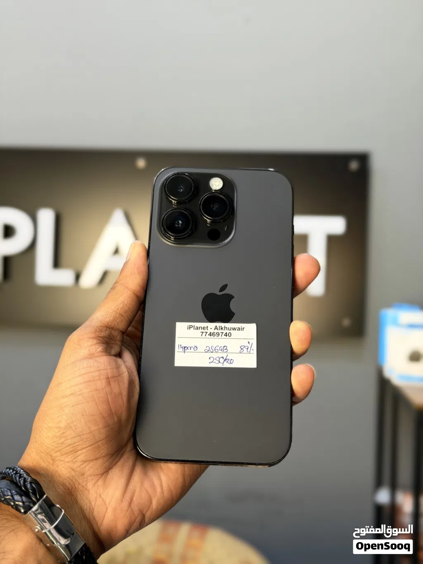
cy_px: 282
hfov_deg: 30.3
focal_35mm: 48
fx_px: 782
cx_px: 212
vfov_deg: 39.7
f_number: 1.78
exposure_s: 1/50
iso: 80
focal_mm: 6.76
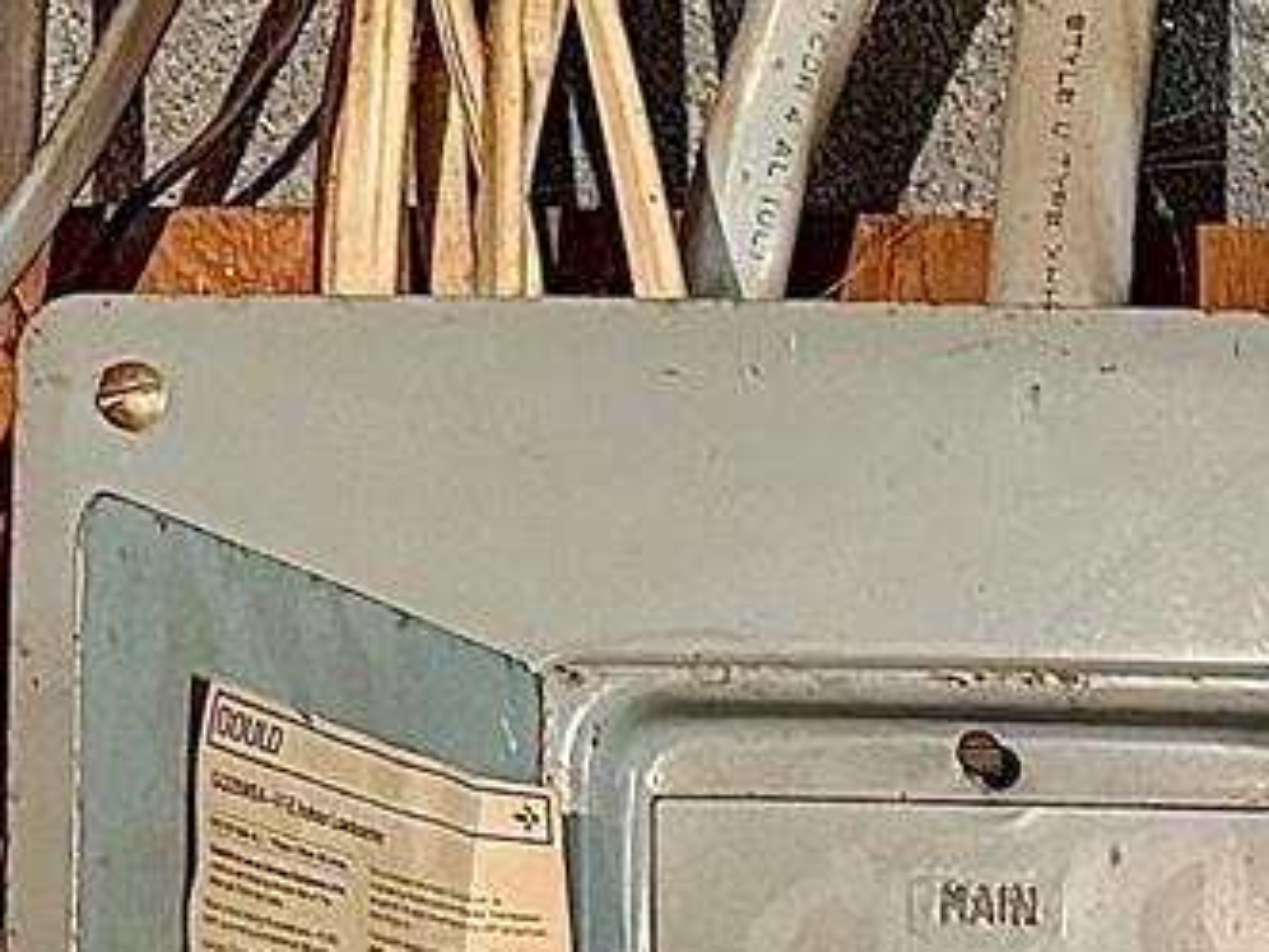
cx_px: 2569
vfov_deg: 9.5
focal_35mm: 148
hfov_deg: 11.9
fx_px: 5426
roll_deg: -0.1
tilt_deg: -0.2
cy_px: 1709
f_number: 1.78
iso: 800
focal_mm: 6.76
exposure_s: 1/40
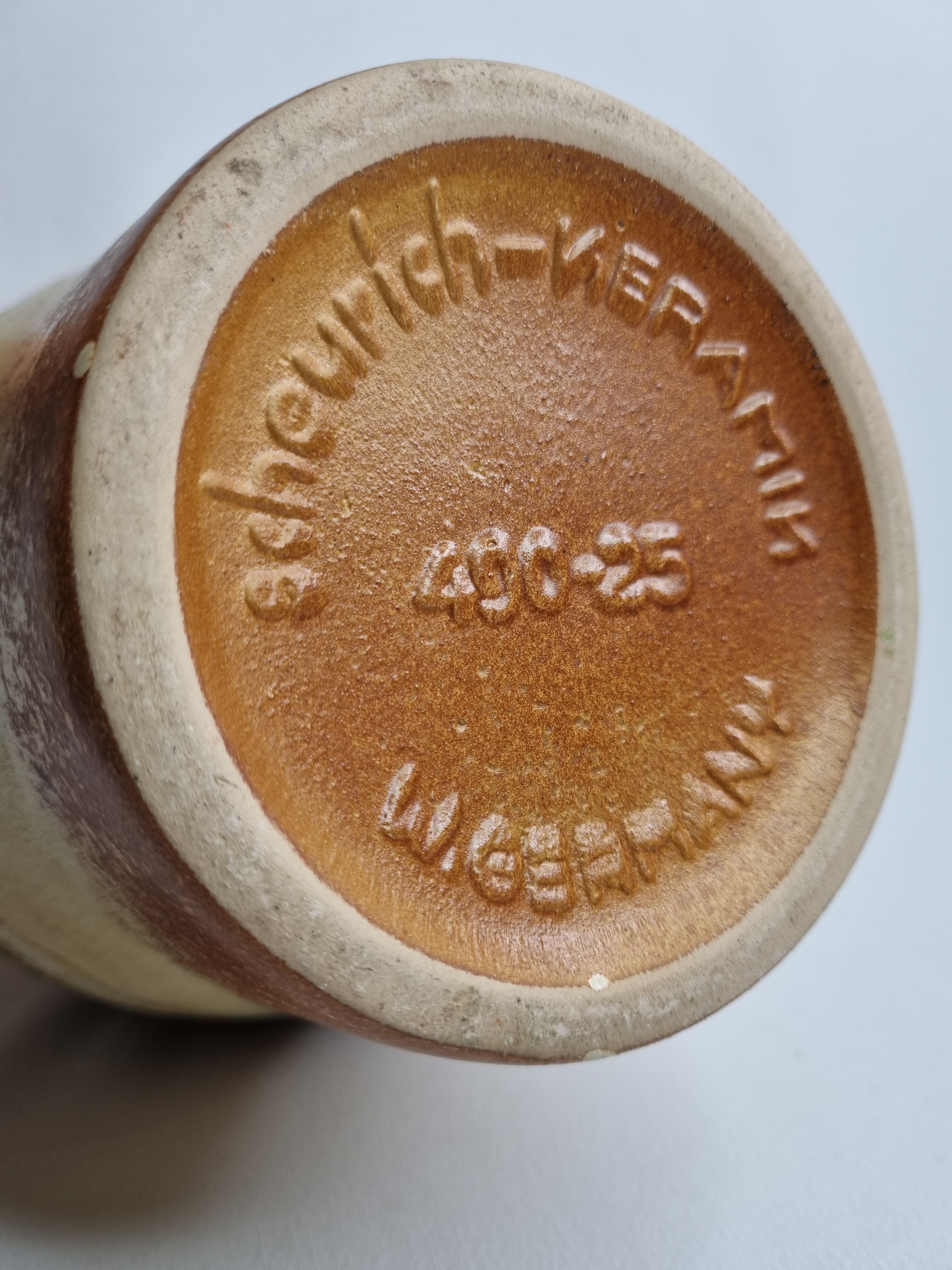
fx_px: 953
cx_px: 476
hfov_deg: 53.1
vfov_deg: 67.3
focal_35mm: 26
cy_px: 635
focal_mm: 5.4
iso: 50
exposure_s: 1/184
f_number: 1.8
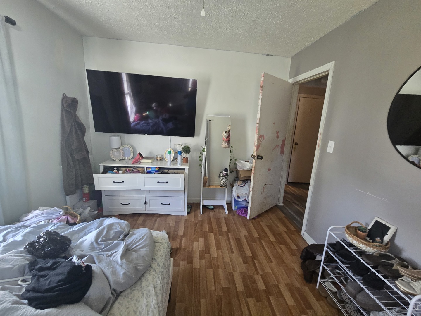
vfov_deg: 89.9
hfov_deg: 106.2
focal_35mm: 13
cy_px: 158
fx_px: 158
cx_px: 210
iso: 500
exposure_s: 1/60
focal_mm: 2.2
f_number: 2.2
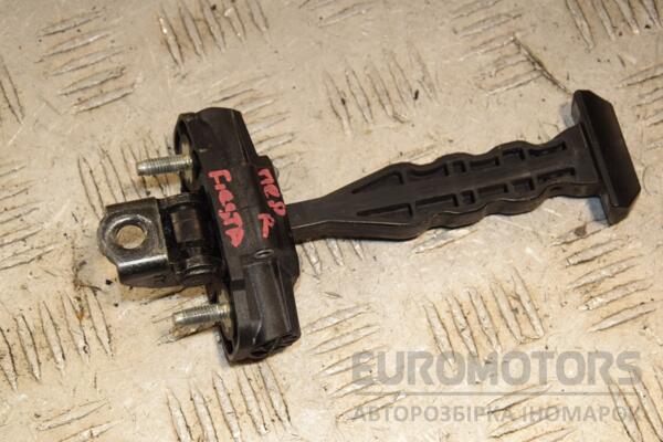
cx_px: 332
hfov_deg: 21.9
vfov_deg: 14.7
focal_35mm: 93
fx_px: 1713
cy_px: 221
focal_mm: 62
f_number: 8
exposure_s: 1/200
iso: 800
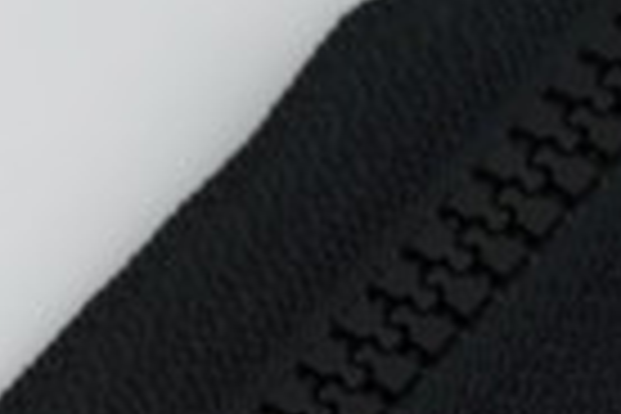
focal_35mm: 537
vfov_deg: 2.5
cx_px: -1220
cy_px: 1040
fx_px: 9267
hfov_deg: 3.7
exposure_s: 1/250
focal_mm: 55
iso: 200
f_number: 9
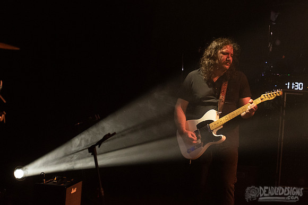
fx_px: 808
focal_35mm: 94
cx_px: 179
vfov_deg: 14.5
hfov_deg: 21.6
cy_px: 70
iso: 2500
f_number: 3.2
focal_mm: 70
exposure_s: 1/125
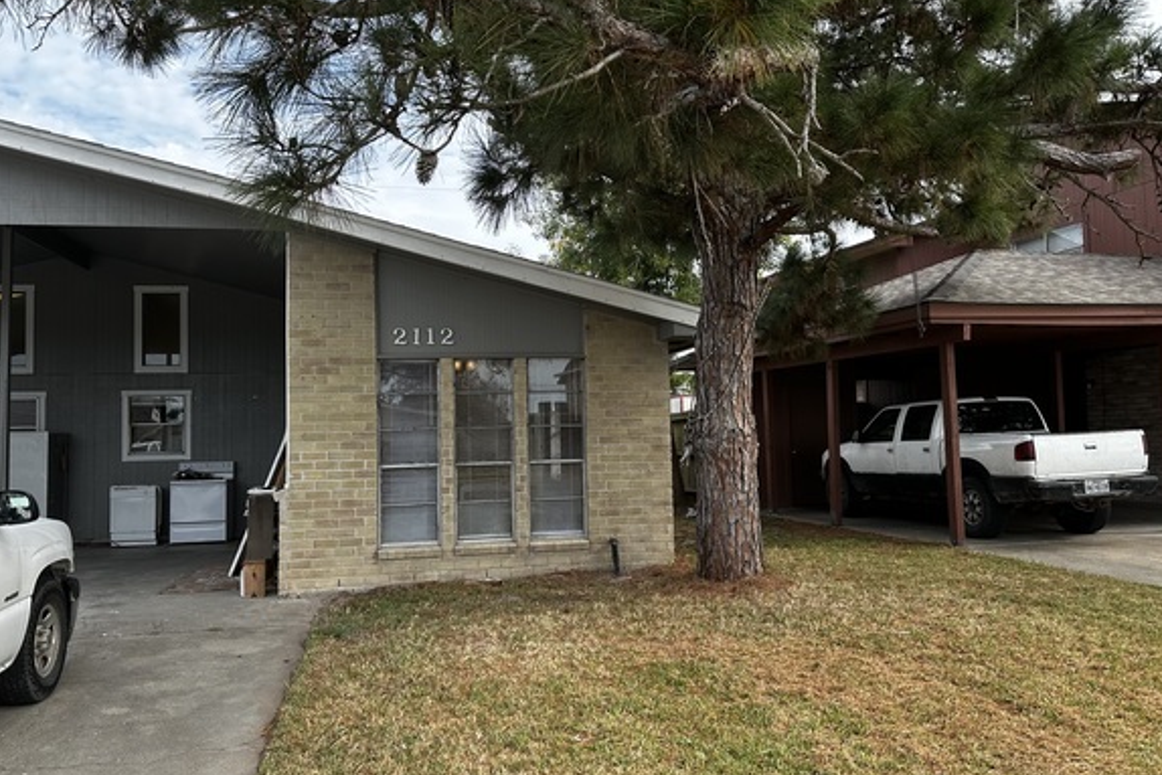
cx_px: 558
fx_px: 936
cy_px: 382
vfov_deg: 45.0
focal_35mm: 29
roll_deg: +1.3
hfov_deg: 63.6
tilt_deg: +2.7
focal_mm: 6.86
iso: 80
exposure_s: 1/1433
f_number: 1.78
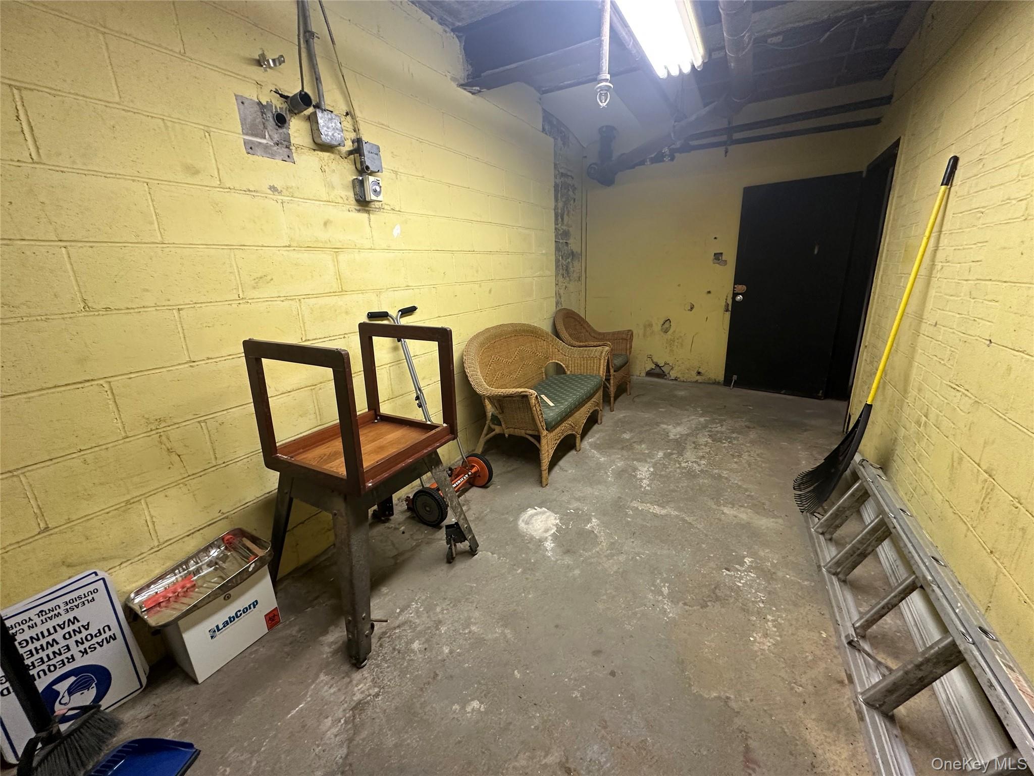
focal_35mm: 14
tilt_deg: -14.4
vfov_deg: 85.7
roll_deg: +1.8
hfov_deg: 102.1
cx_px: 517
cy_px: 388
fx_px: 418
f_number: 2.2
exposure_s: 1/60
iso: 200
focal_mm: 2.22
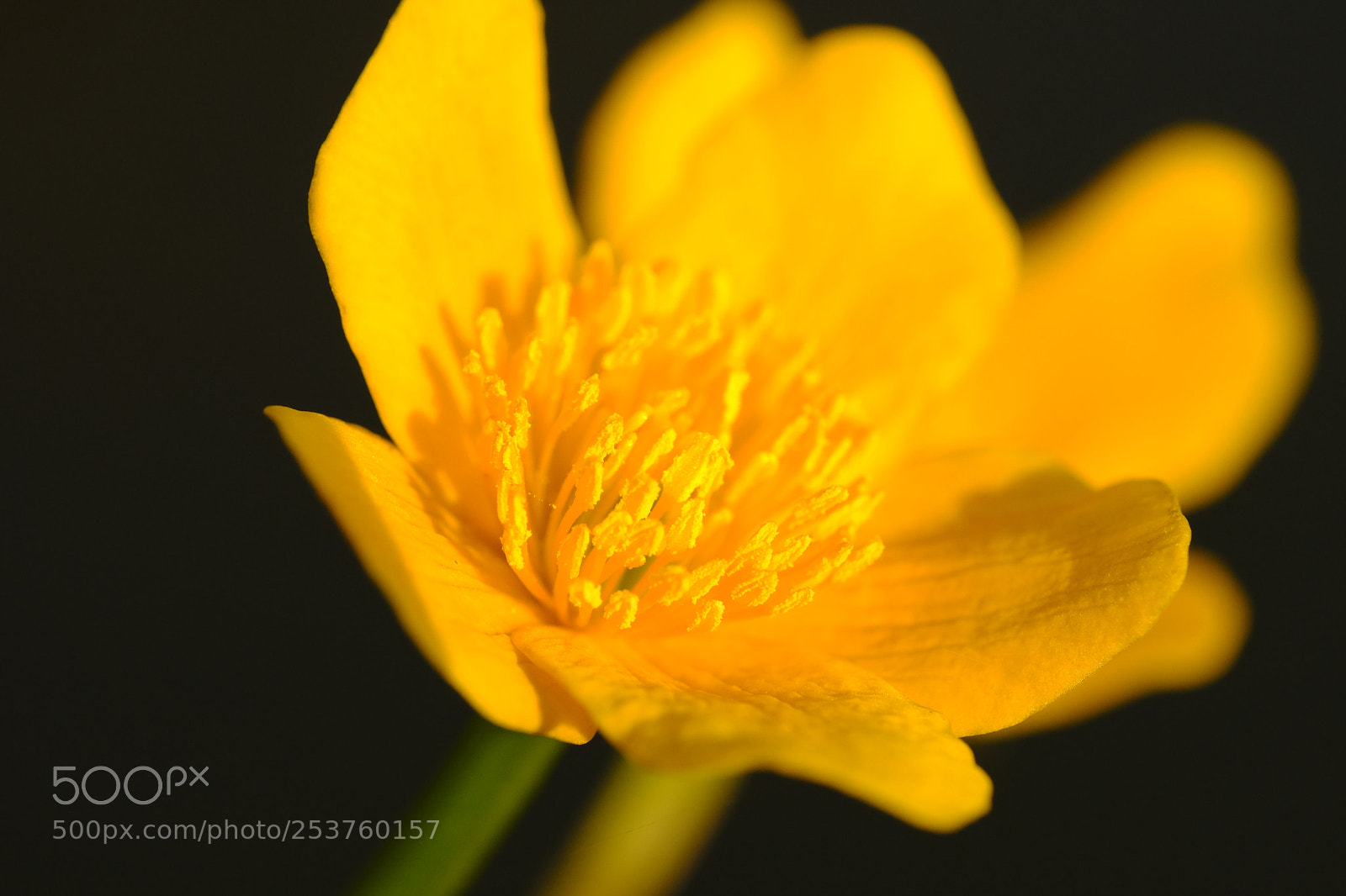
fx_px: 4485
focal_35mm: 120
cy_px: 448
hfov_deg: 17.1
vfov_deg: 11.4
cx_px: 673
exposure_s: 1/1400
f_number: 8
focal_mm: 80
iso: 1000
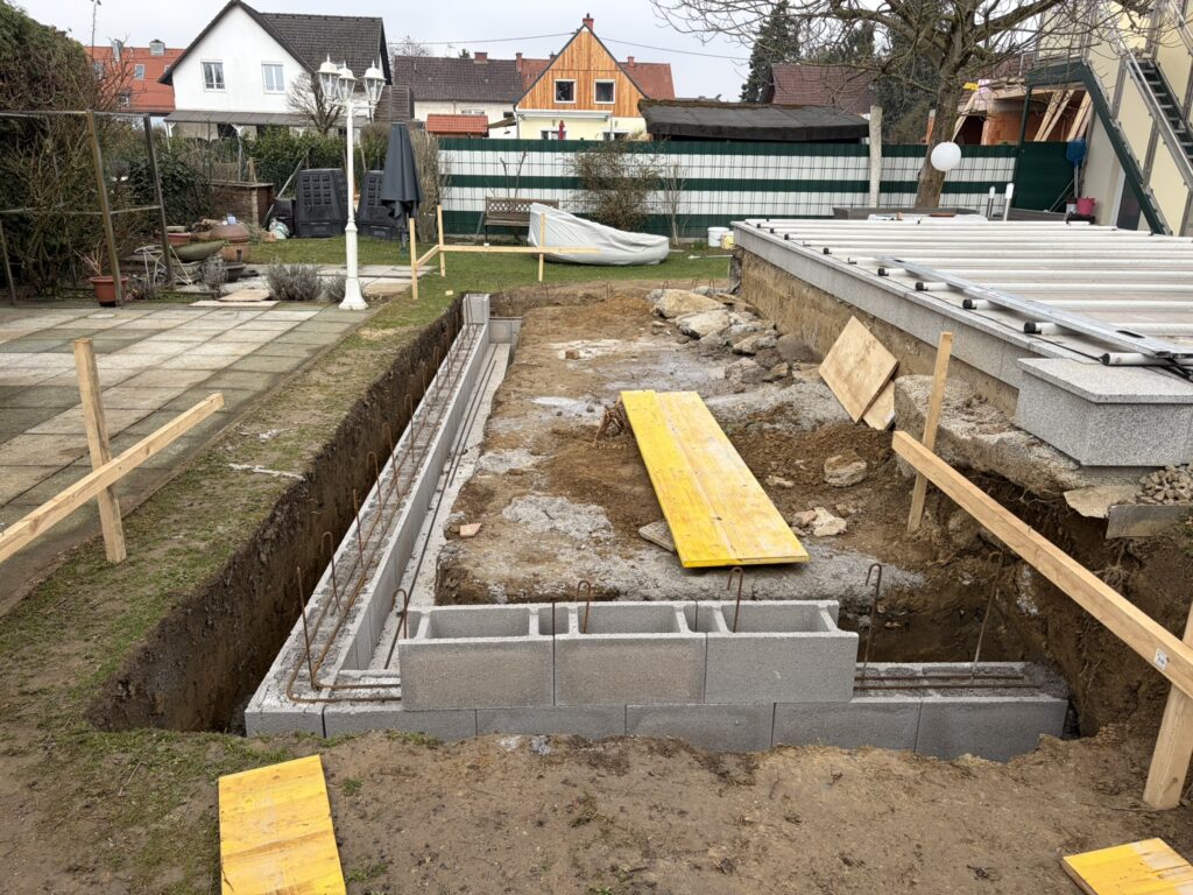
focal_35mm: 26
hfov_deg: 67.3
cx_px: 596
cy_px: 448
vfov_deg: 53.1
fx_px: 896
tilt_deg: -17.9
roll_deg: -0.1
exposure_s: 1/1484
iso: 50
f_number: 1.6
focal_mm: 5.96
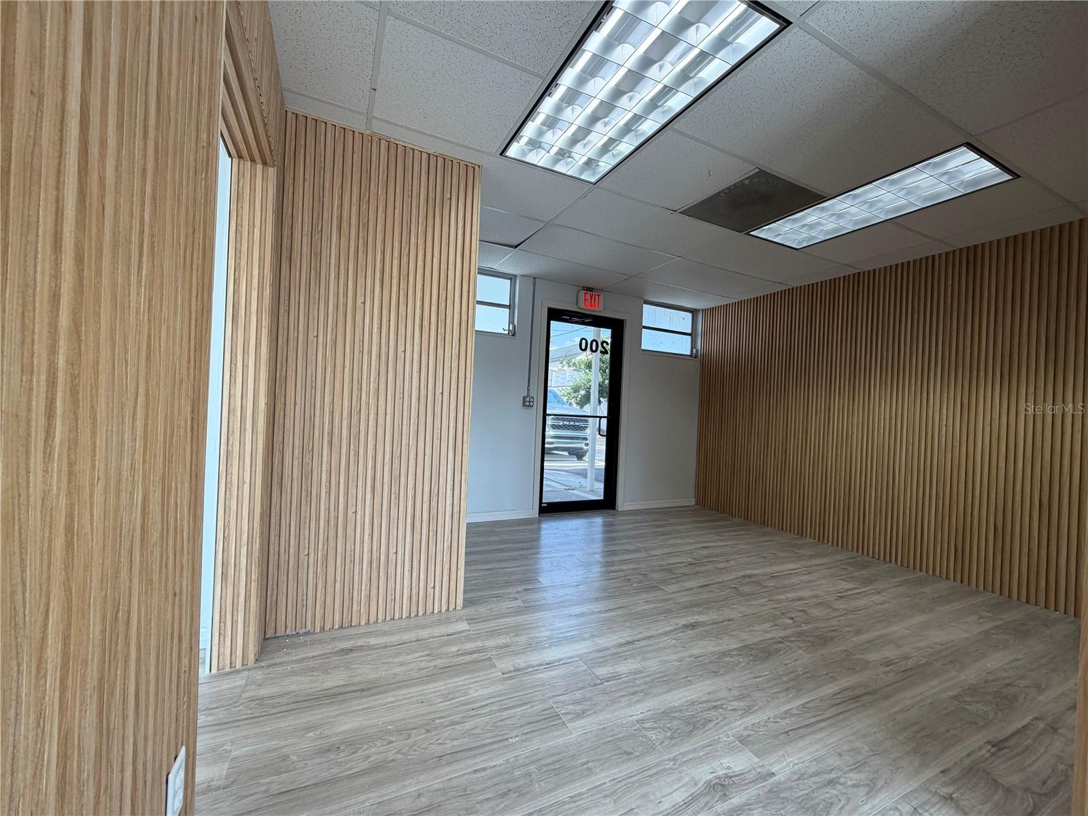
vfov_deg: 85.7
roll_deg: -2.3
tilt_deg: -0.3
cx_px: 544
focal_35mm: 14
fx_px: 440
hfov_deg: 102.1
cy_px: 408
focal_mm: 2.22
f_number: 2.2
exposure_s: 1/120
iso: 64
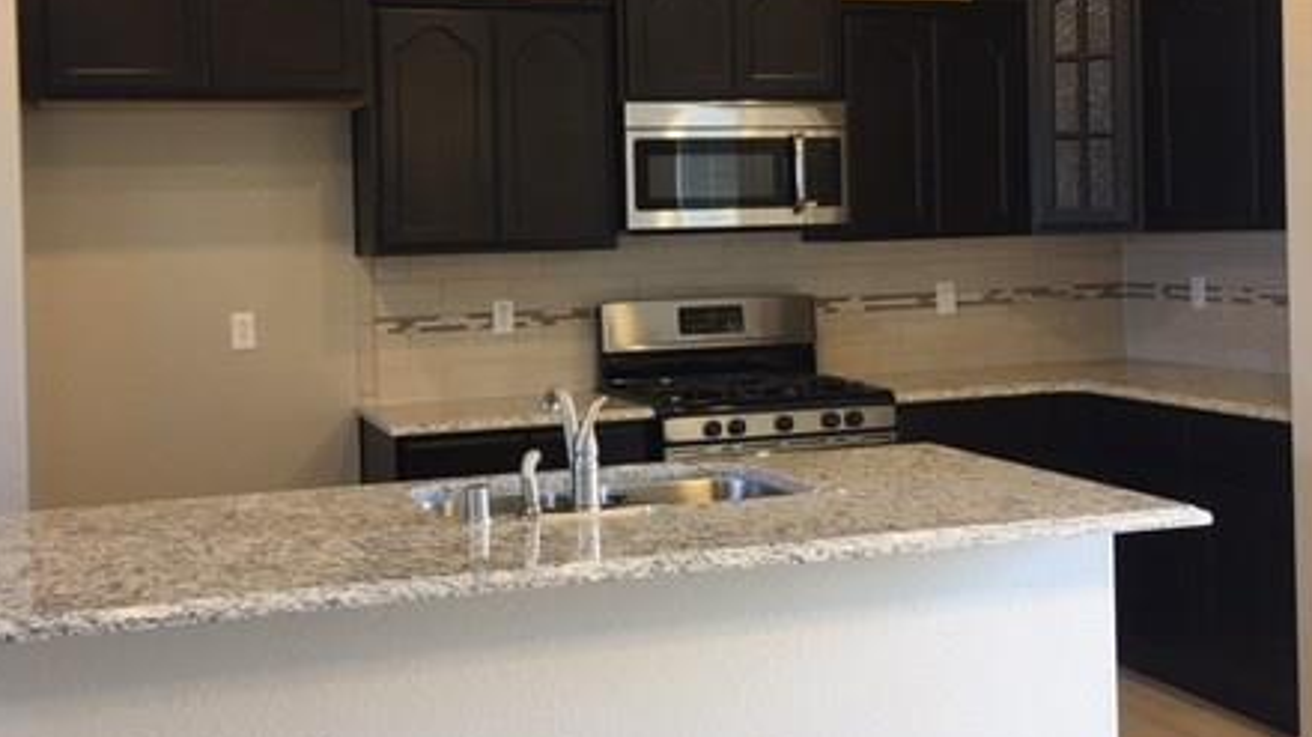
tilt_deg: +0.0
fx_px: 1600
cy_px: 254
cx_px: 650
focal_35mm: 46
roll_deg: +1.0
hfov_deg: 44.6
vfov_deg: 25.8
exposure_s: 1/15
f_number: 2.2
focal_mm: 4.15
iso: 32
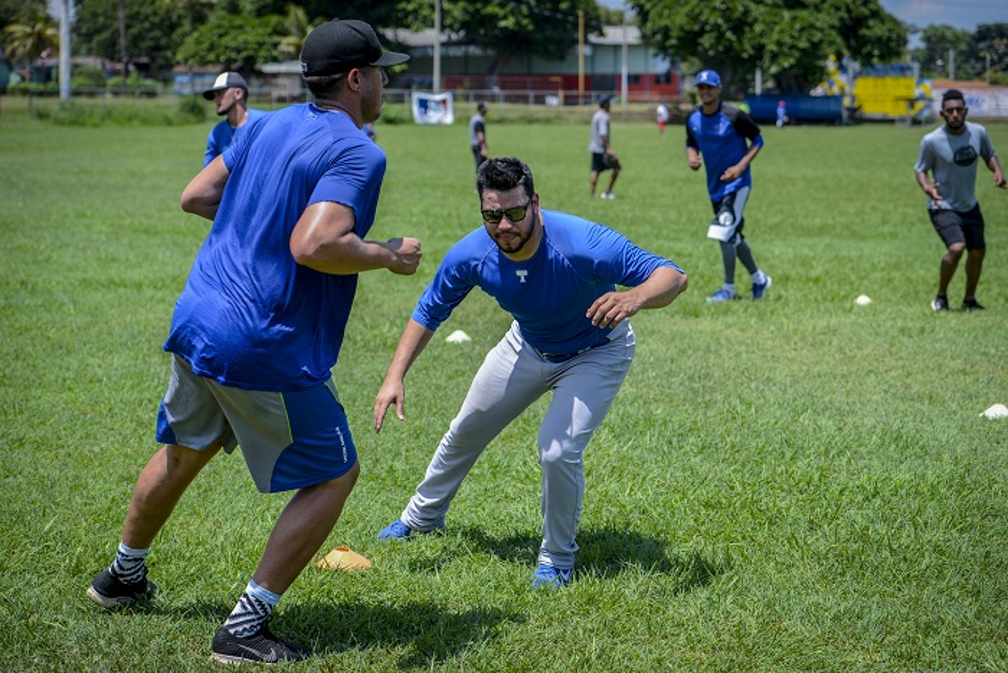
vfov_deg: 19.5
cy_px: 336
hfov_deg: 28.8
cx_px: 504
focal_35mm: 70
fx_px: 1960
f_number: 4
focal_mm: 70
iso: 250
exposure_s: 1/2000
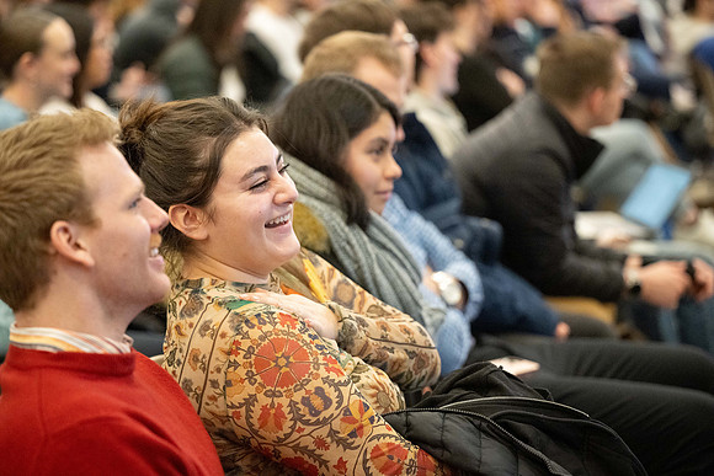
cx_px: 357
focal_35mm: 96
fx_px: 1904
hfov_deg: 21.2
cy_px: 238
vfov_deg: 14.3
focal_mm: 96
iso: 8000
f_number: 2.8
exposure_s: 1/320
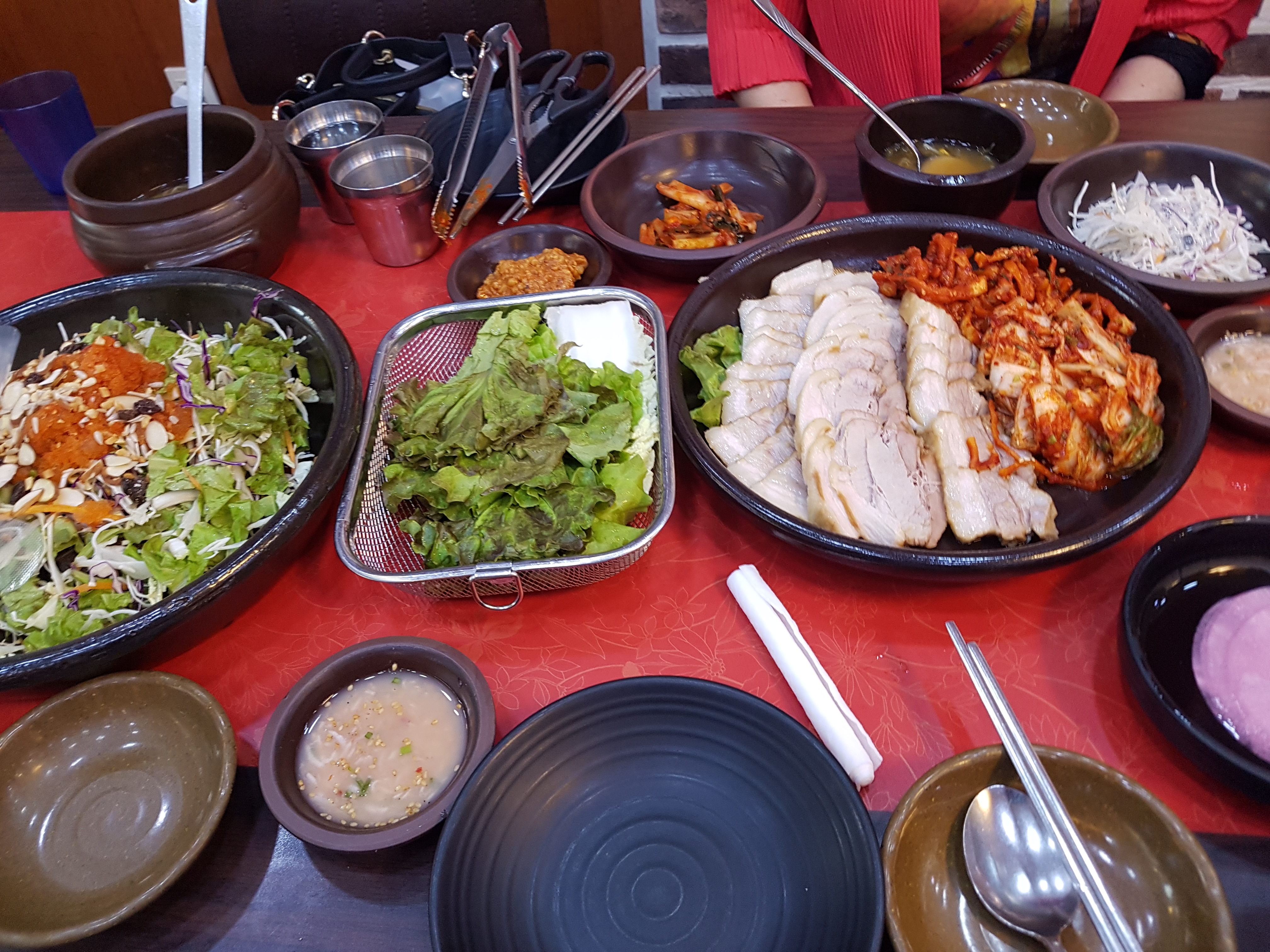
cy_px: 476
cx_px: 635
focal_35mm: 26
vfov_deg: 53.1
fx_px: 954
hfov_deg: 67.3
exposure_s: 1/24
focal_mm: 4.2
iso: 160
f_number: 1.7
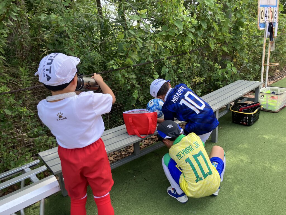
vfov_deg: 49.7
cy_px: 108
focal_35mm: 28
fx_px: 231
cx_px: 143
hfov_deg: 63.4
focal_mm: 3.99
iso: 32
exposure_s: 1/335
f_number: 1.8
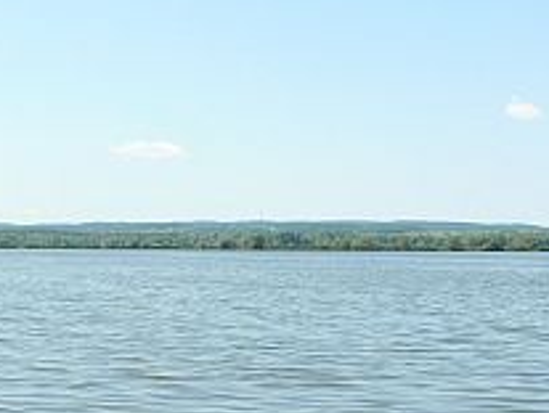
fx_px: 1207
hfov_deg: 25.2
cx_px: 111
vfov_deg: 19.4
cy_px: 254
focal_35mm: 76
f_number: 5.6
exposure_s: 1/400
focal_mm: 7.4
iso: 100
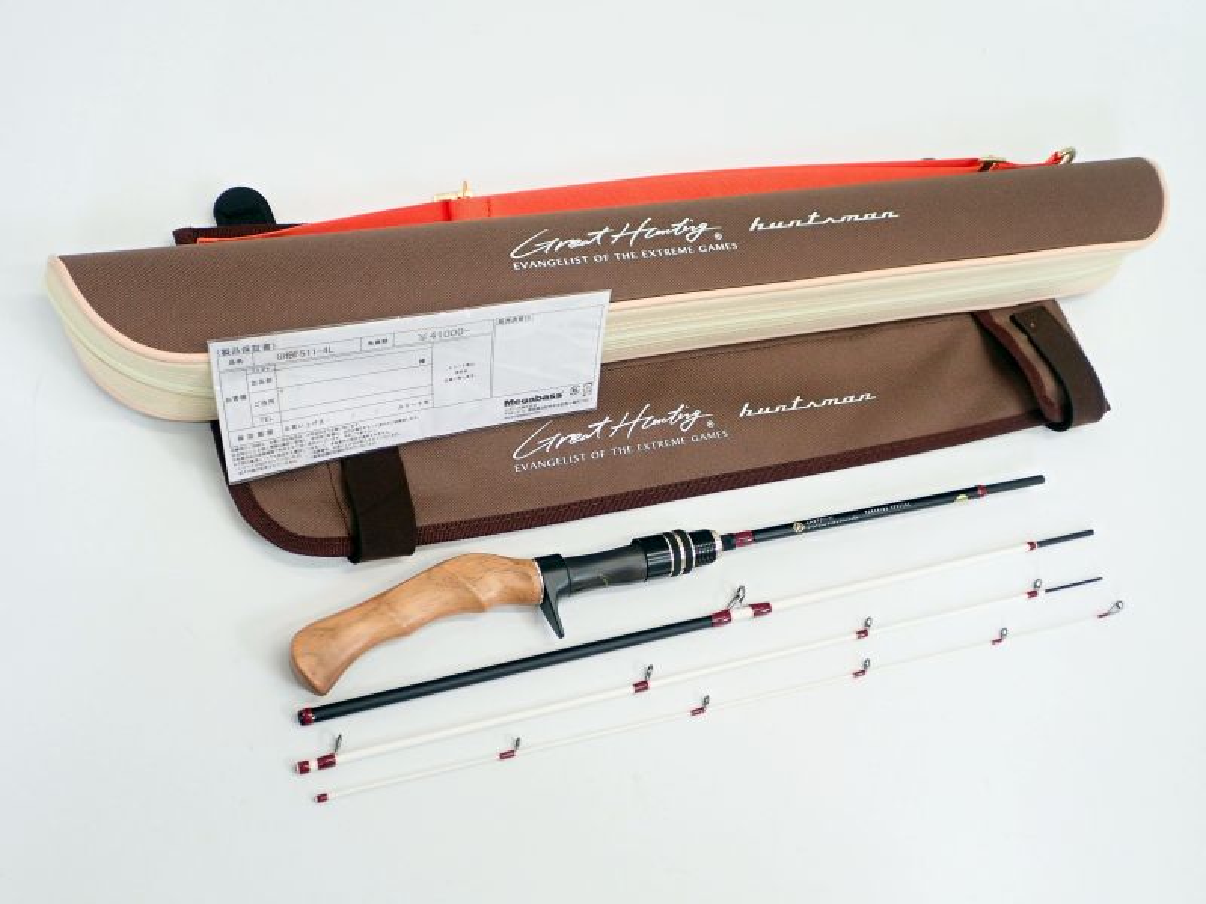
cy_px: 452
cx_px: 603
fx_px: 1219
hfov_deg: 52.6
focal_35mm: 35
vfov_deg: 40.7
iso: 320
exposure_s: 1/40
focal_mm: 6.42
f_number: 2.6
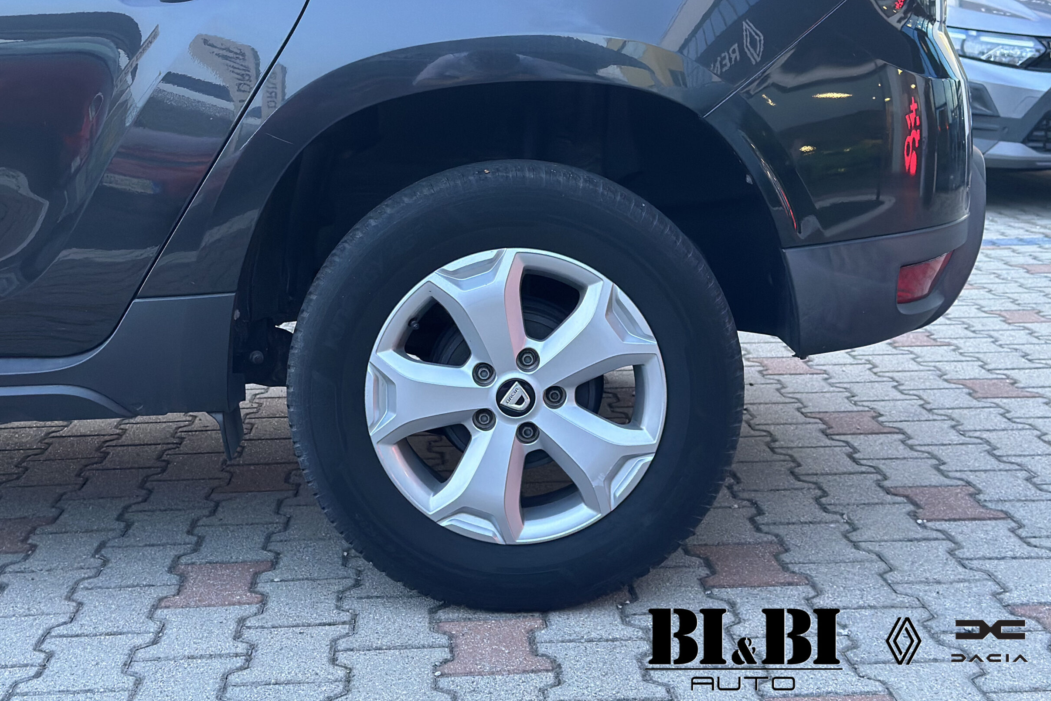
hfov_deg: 37.5
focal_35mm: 53
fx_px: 1547
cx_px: 494
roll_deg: +0.4
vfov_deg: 25.5
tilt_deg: -8.7
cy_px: 294
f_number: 1.78
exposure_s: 1/55
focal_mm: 6.86
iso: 400
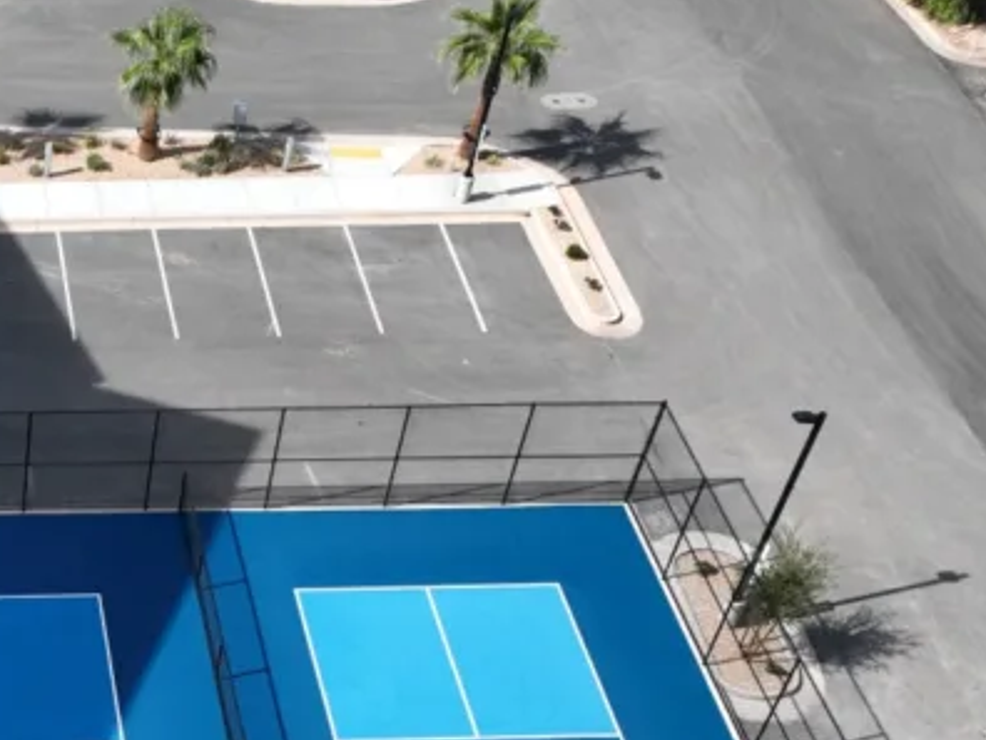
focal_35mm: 62
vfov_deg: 23.3
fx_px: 1766
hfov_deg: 27.9
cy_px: 604
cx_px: -147
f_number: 2.8
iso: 110
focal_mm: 12.29
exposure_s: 1/1600
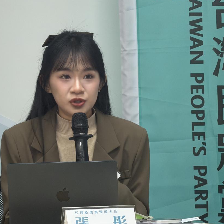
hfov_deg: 6.8
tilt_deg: -0.4
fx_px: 1889
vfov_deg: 6.8
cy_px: 107
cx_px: 74
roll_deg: +0.7
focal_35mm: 258
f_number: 2.8
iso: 320
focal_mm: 16.89
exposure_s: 1/120
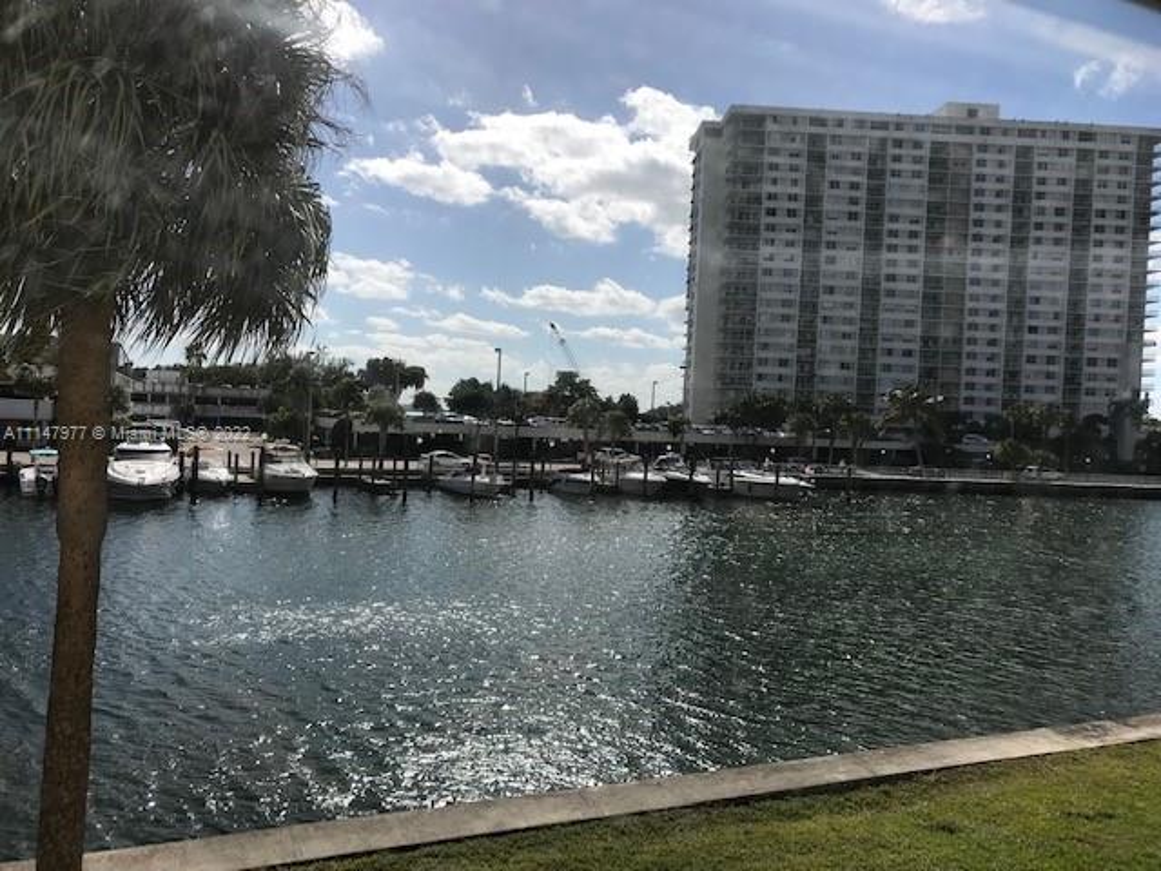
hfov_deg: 63.4
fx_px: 939
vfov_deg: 49.7
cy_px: 436
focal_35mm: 28
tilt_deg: -0.3
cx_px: 580
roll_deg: -2.5
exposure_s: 1/5988
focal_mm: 3.99
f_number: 1.8
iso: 20
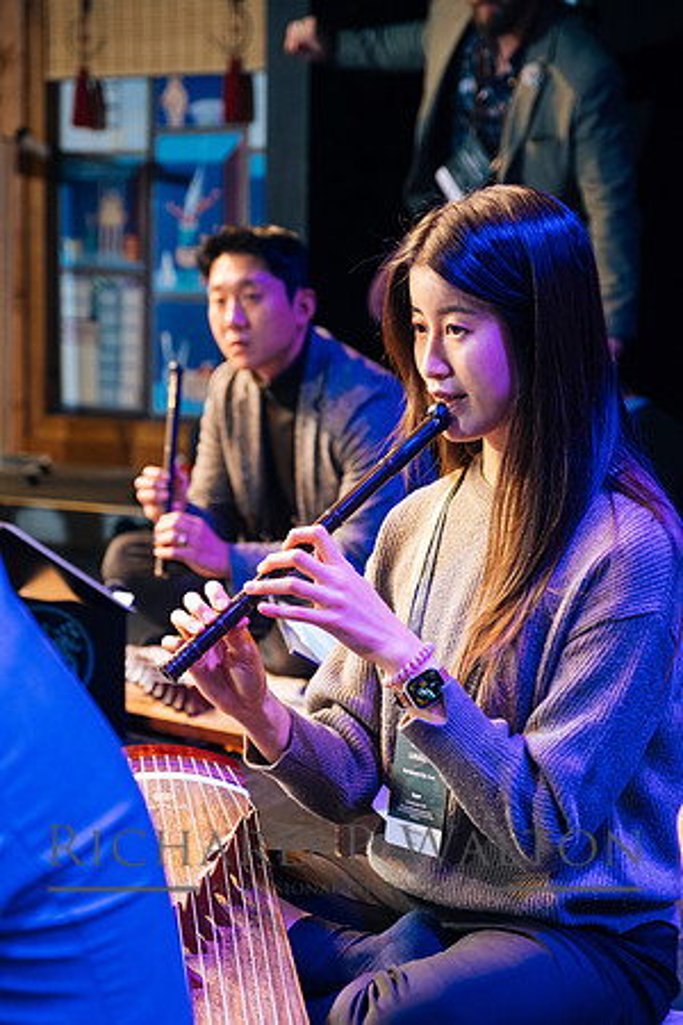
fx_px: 2362
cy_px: 512
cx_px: 342
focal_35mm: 83
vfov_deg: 24.5
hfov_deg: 16.5
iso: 1600
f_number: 3.2
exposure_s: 1/250
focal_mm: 55
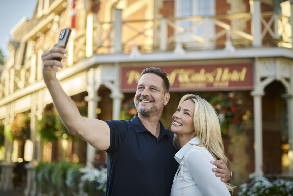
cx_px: 146
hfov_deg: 39.6
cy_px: 98
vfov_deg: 27.0
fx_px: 407
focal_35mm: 50
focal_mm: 50
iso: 100
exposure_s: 1/1000
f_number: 1.8
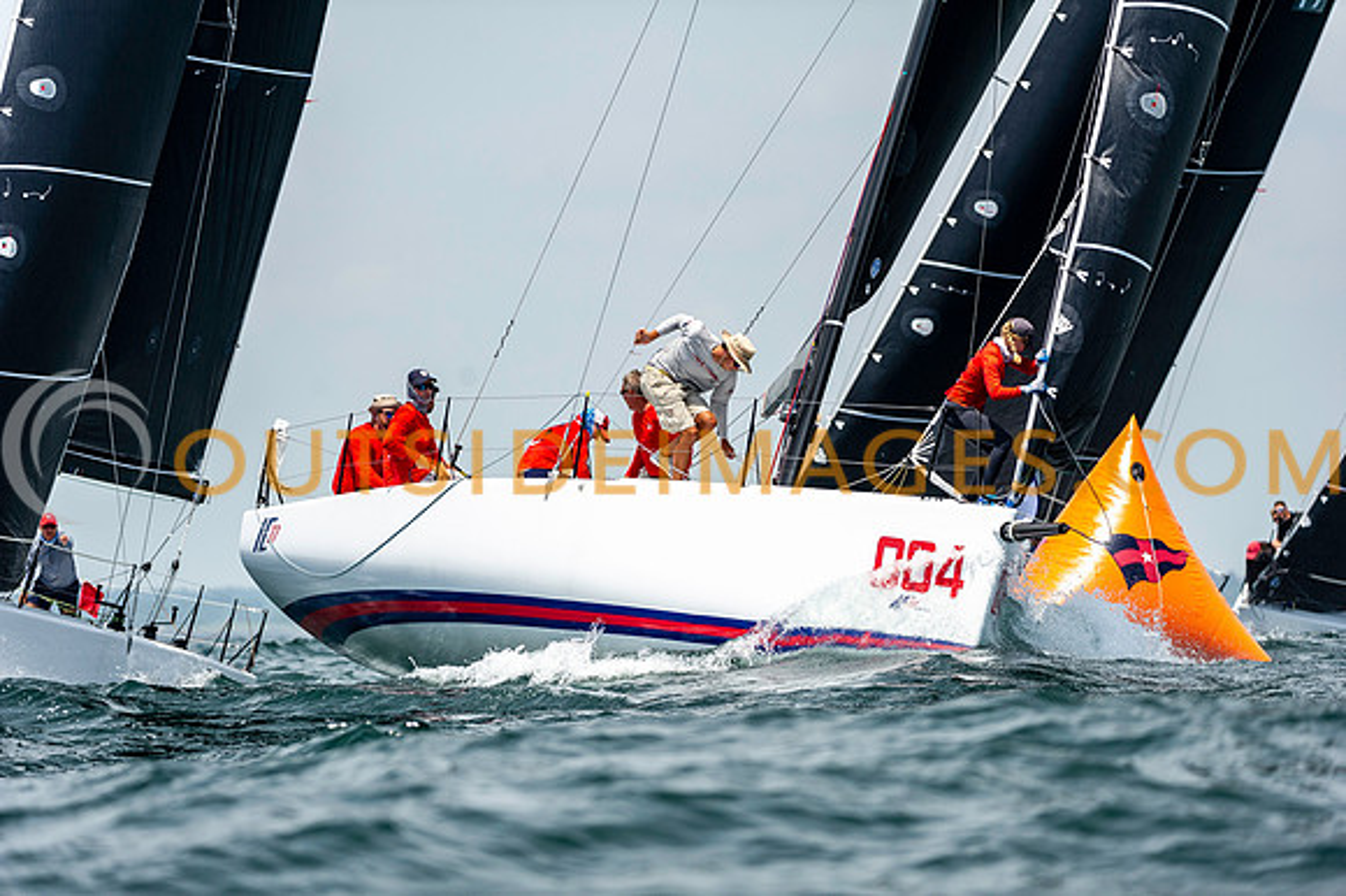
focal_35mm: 250
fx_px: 9342
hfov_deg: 8.2
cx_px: 673
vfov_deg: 5.5
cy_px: 448
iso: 400
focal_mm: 250
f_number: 5
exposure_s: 1/2500
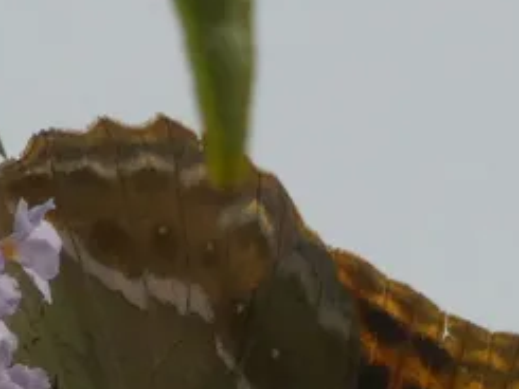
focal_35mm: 1044
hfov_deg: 1.9
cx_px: 174
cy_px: 484
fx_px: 15660
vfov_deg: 1.4
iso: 80
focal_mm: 71.7
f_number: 5.6
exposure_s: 1/200
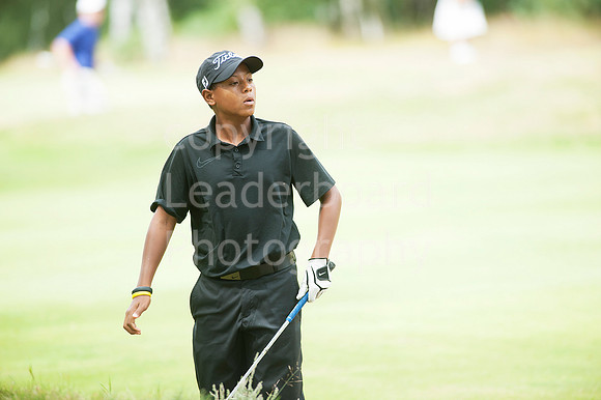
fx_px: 5005
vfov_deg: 4.6
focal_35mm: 300
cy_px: 200
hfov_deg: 6.9
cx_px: 300
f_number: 4
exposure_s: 1/1000
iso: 400
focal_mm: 300
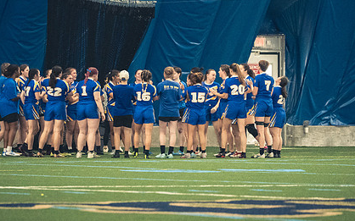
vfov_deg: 3.1
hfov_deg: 5.0
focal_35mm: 424
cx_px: 175
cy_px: 81
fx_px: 4101
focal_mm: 200
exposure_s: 1/500
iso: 12800
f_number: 2.8
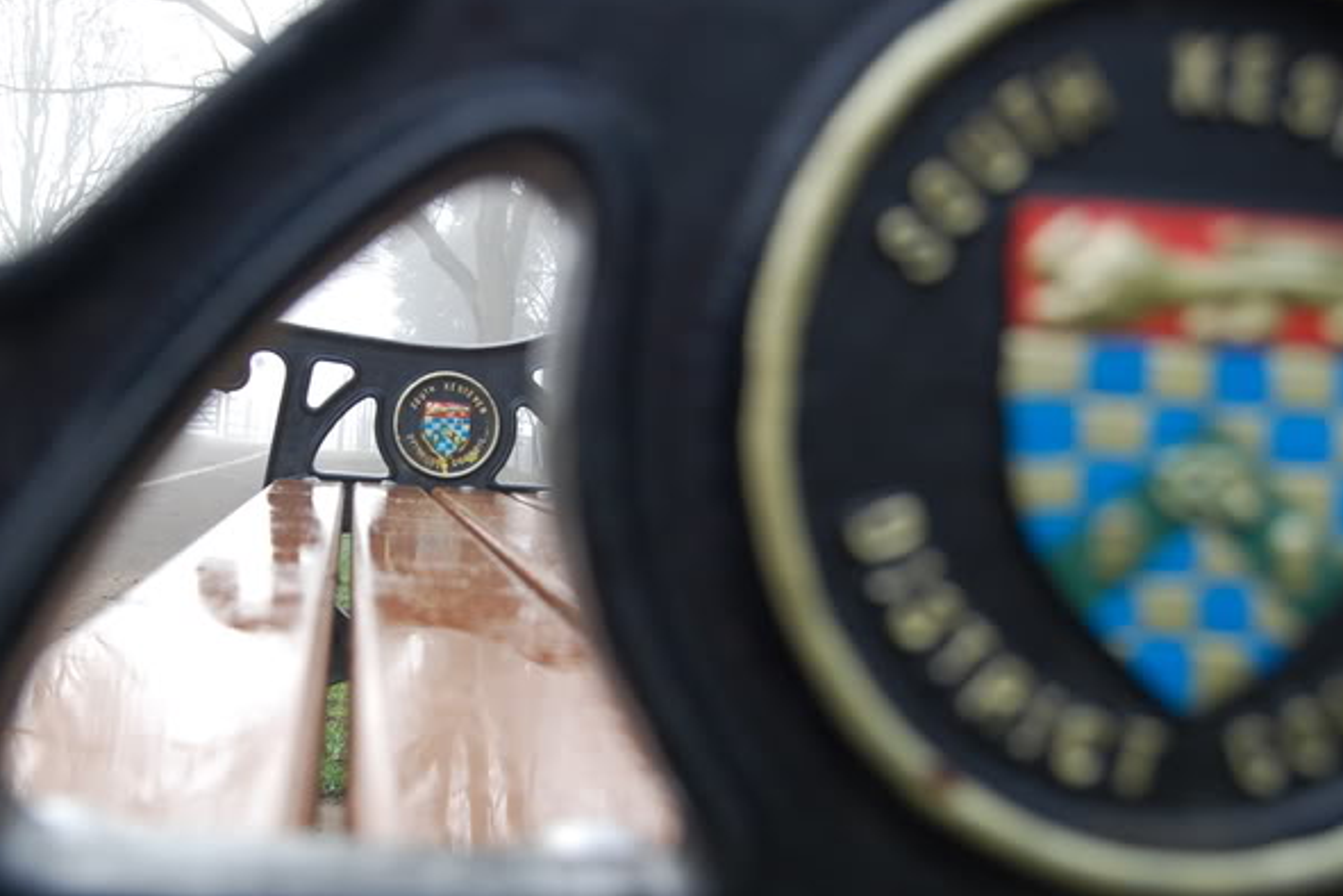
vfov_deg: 28.8
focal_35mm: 47
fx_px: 1741
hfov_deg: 41.7
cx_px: 470
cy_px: 466
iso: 400
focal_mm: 23
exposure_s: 1/100
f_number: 5
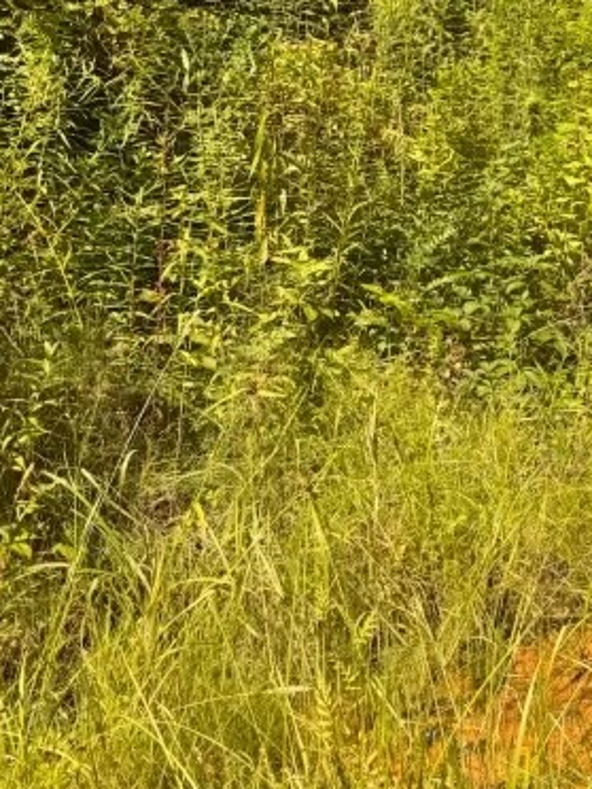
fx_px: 1505
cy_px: -136
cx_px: 656
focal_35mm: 66
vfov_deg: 26.4
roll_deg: +0.3
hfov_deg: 21.1
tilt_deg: -0.3
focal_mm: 6.76
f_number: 1.78
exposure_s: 1/2041
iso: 80
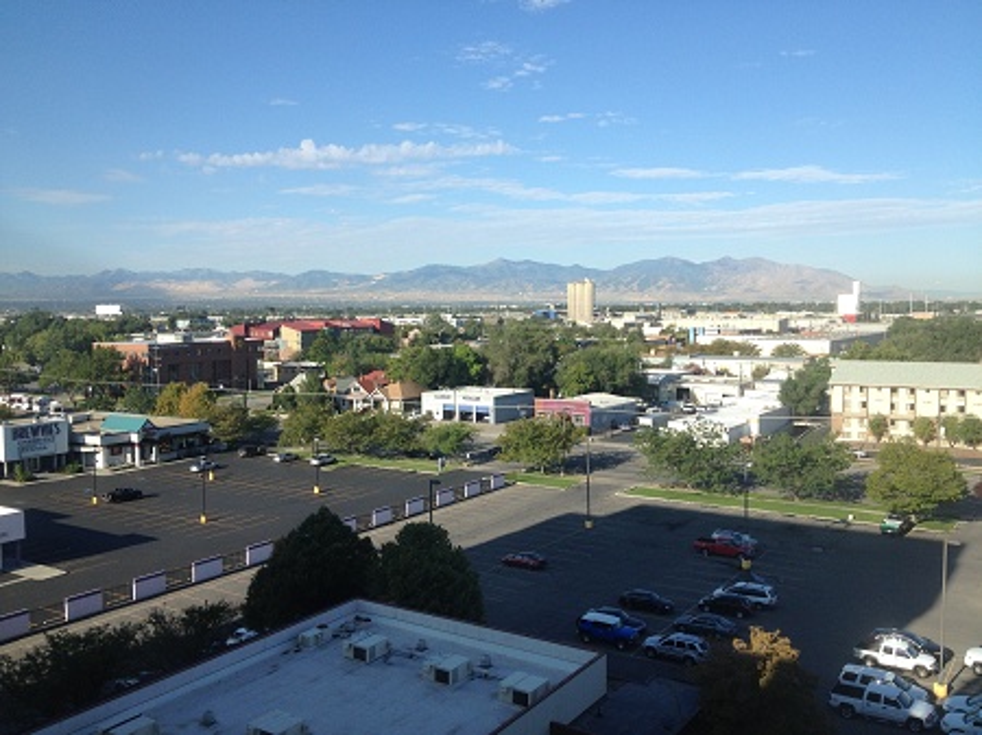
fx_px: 992
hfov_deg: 52.7
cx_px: 491
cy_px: 368
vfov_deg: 40.7
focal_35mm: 35
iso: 50
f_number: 2.4
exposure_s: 1/1082
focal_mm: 4.28
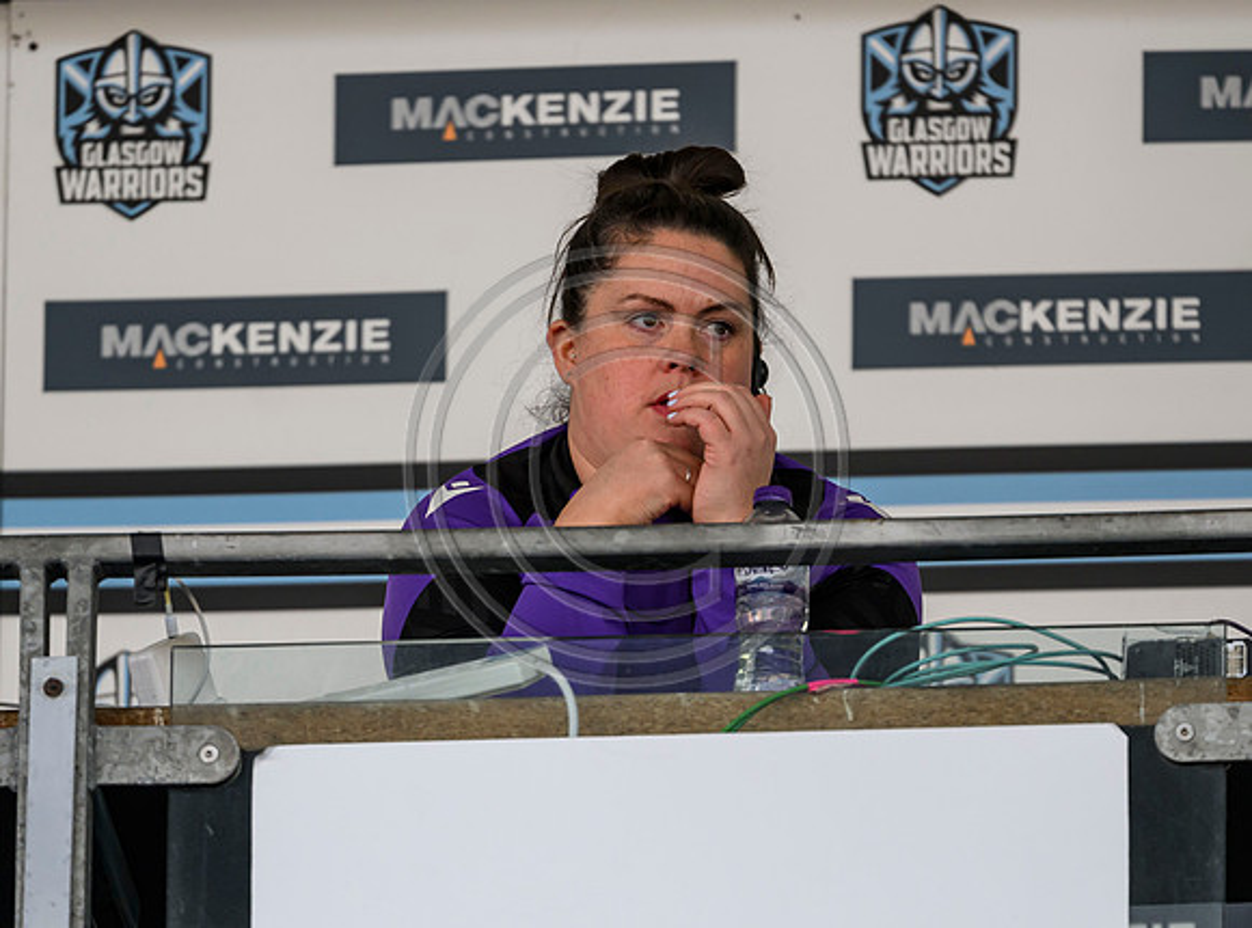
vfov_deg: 1.6
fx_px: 34144
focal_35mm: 948
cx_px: 632
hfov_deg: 2.1
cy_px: 718
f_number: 4
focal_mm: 560
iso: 800
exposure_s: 1/500
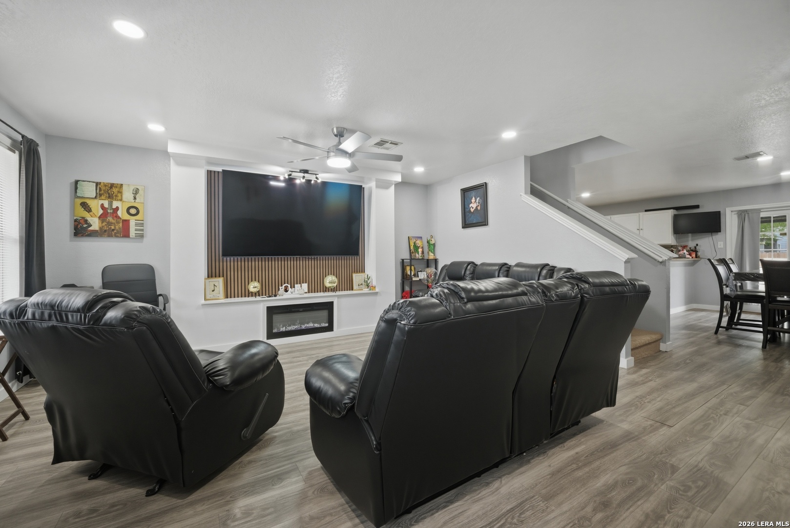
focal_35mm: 13
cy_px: 264
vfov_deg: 85.5
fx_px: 285
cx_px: 395
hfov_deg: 108.3
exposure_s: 1/13
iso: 250
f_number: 9
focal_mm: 9
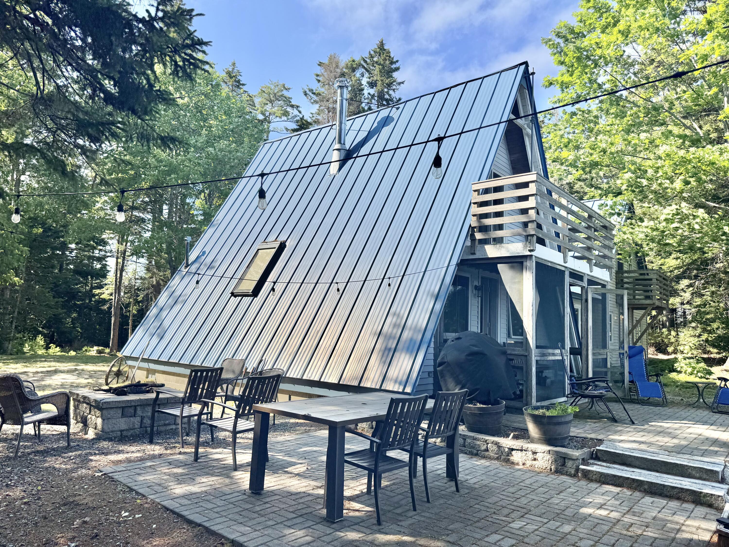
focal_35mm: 24
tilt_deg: +7.7
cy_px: 274
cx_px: 364
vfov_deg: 56.8
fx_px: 505
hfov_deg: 71.6
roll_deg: -3.1
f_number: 1.78
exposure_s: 1/3597
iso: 80
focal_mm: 6.76
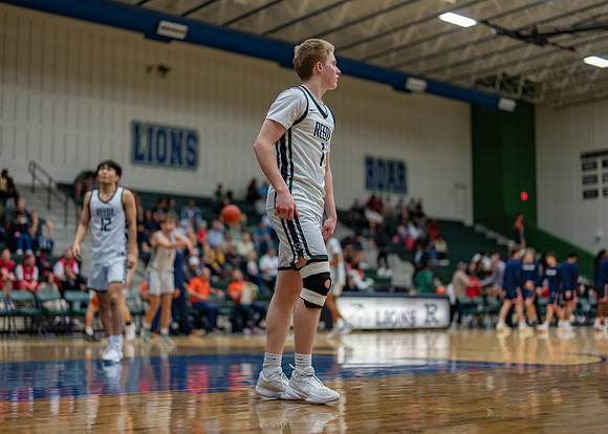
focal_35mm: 52
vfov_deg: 27.0
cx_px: 304
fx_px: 904
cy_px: 217
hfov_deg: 37.2
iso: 800
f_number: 1.2
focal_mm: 50
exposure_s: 1/1000
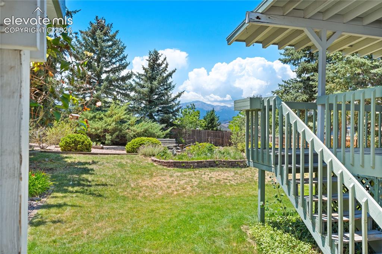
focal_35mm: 30
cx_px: 191
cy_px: 127
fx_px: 318
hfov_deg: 61.9
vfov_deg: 43.6
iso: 400
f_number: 8
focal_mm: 30
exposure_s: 1/125
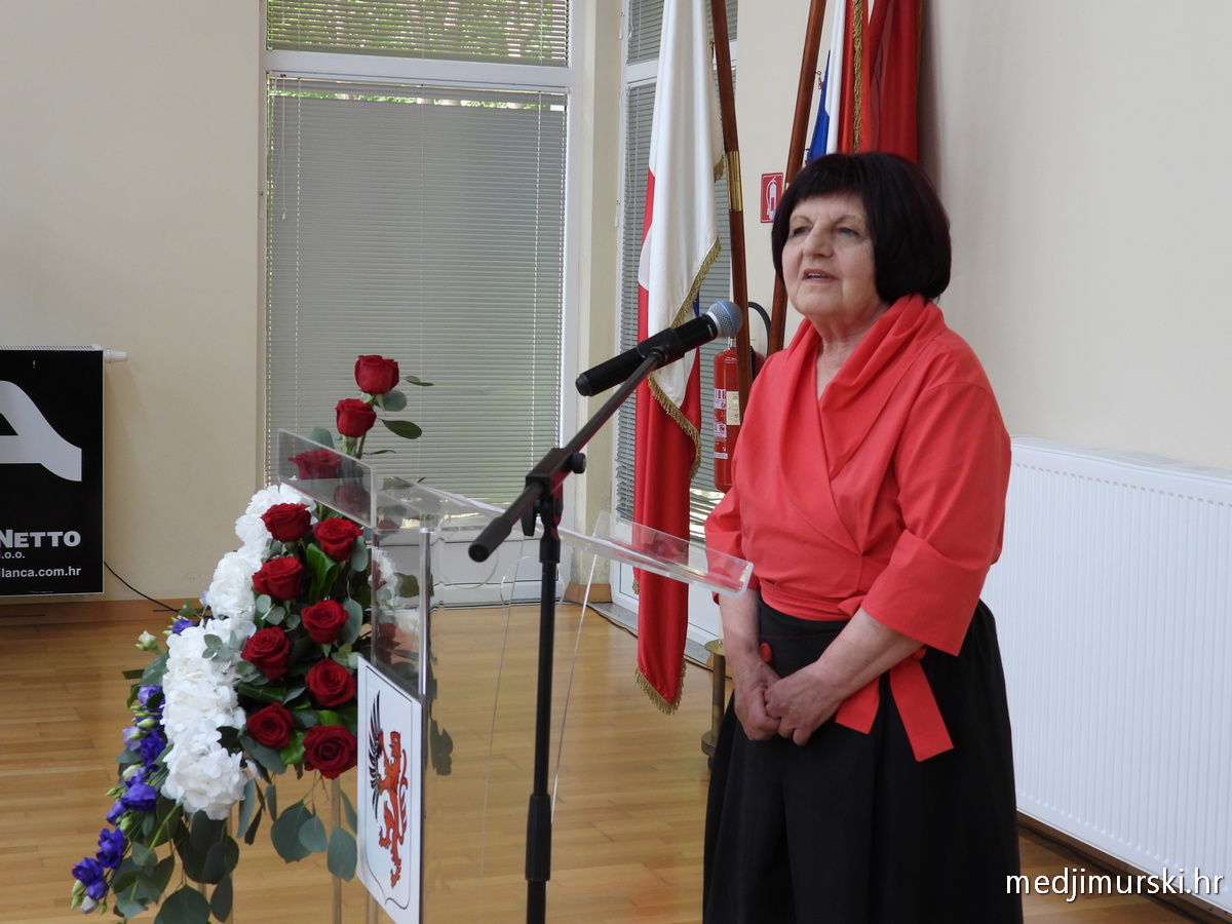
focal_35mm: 55
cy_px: 462
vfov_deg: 26.6
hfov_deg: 34.9
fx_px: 1957
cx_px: 616
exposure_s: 1/30
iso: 180
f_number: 3.5
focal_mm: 9.8
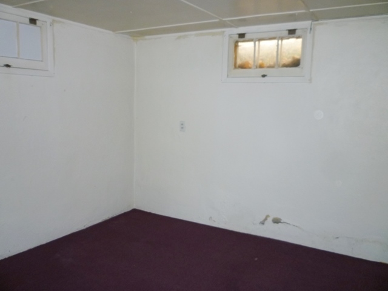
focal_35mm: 29
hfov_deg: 61.7
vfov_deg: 48.2
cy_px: 146
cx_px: 194
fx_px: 325
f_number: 3.3
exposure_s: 1/60
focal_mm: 5.2
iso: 160
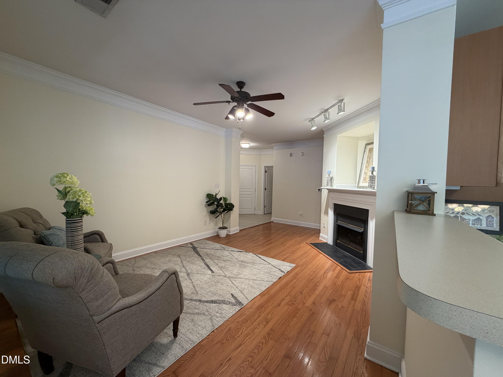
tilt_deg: -1.7
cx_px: 252
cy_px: 188
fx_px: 203
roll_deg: -1.3
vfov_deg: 85.7
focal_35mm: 14
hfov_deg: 102.1
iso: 200
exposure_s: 1/60
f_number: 2.2
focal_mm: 2.22
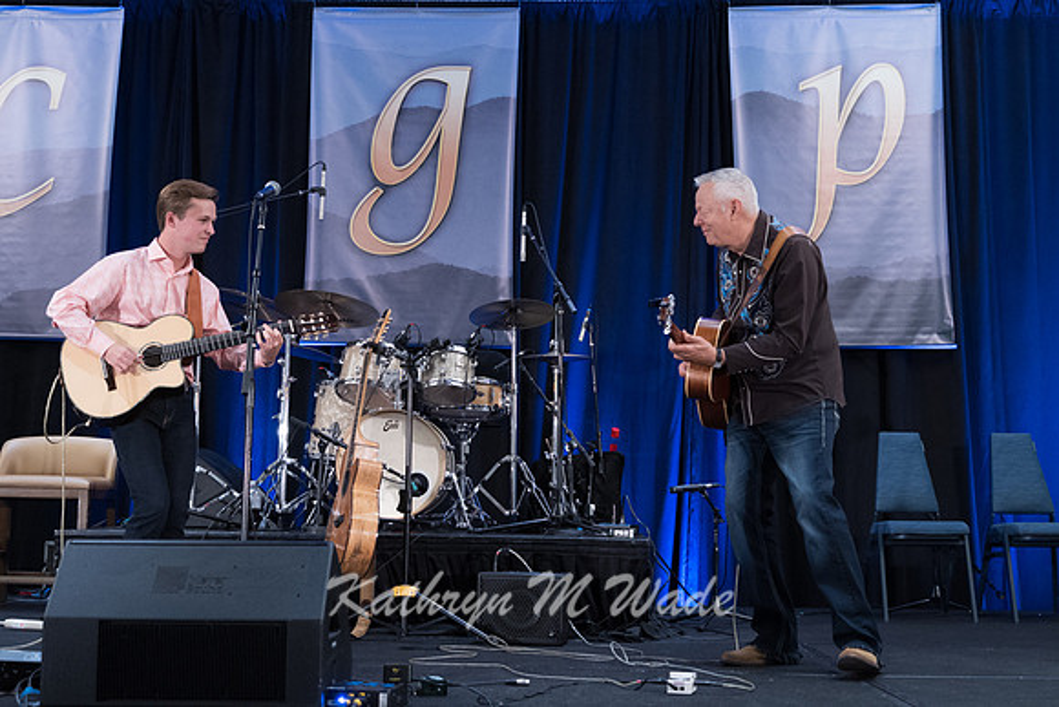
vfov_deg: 27.5
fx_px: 1445
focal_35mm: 49
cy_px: 354
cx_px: 530
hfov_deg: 40.3
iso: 5000
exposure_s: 1/200
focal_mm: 44
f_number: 4.5
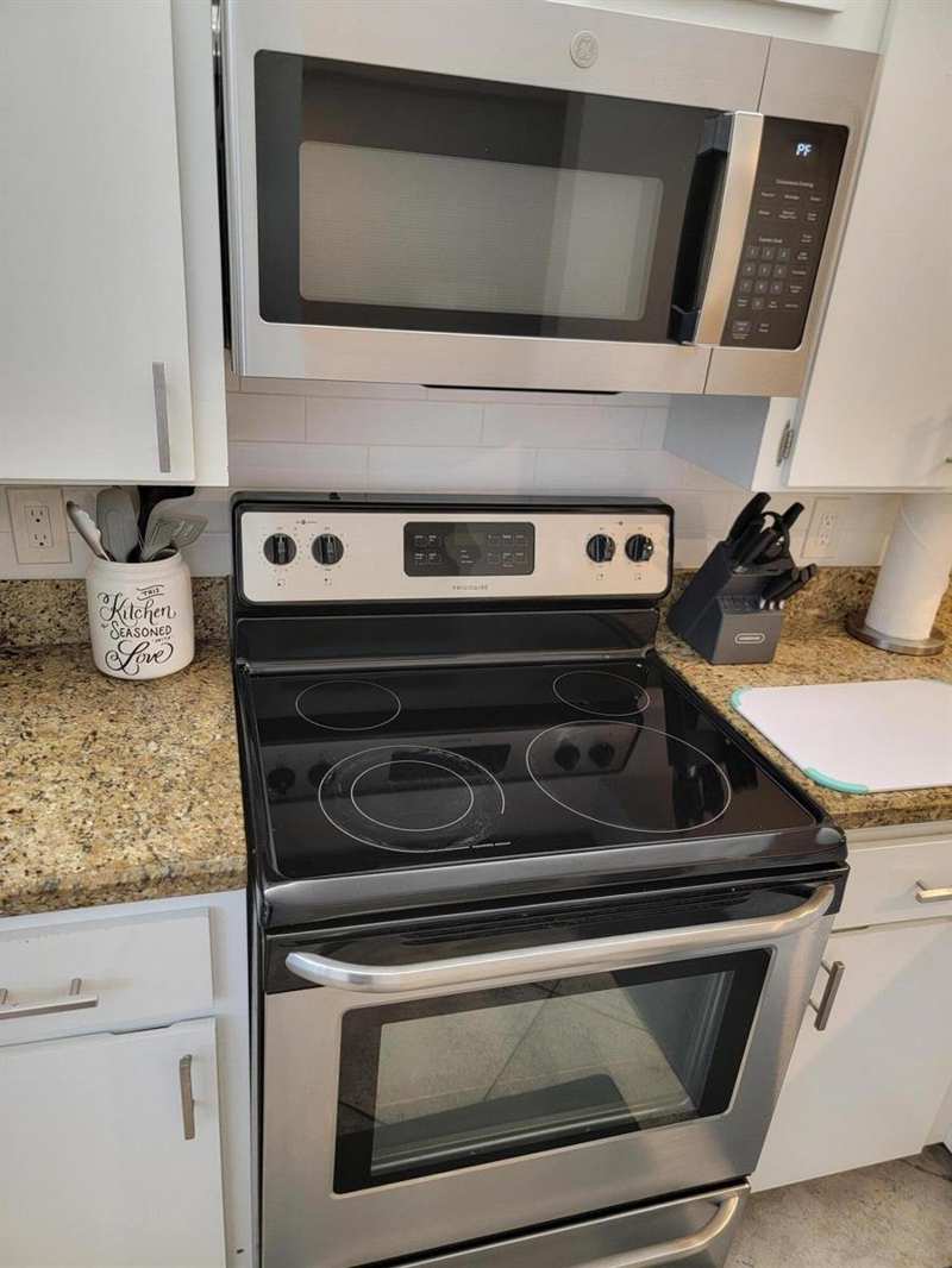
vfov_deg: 71.6
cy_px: 634
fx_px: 880
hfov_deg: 56.8
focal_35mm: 24
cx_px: 476
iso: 250
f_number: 1.8
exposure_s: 1/40
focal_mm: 6.7
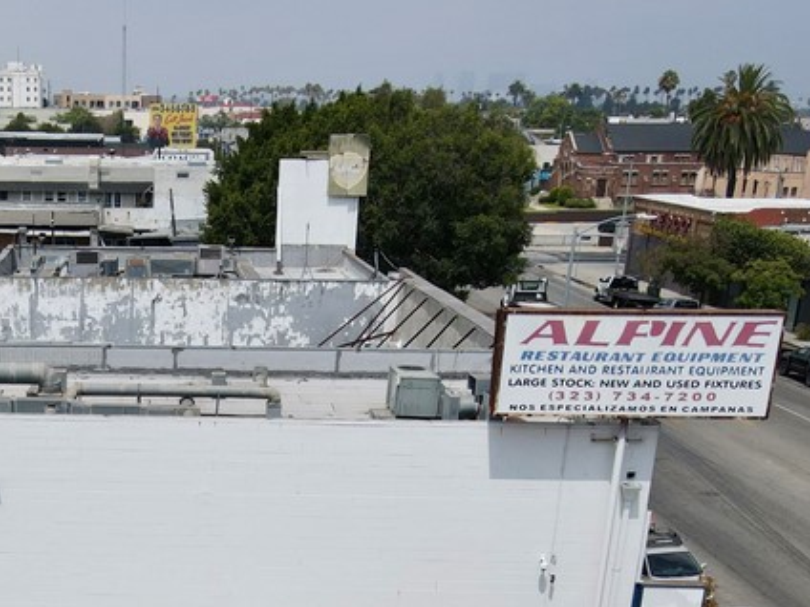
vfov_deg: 23.2
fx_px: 1357
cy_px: 718
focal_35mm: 58
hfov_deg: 31.9
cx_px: 107
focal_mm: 4.5
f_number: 2.8
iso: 100
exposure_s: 1/1000
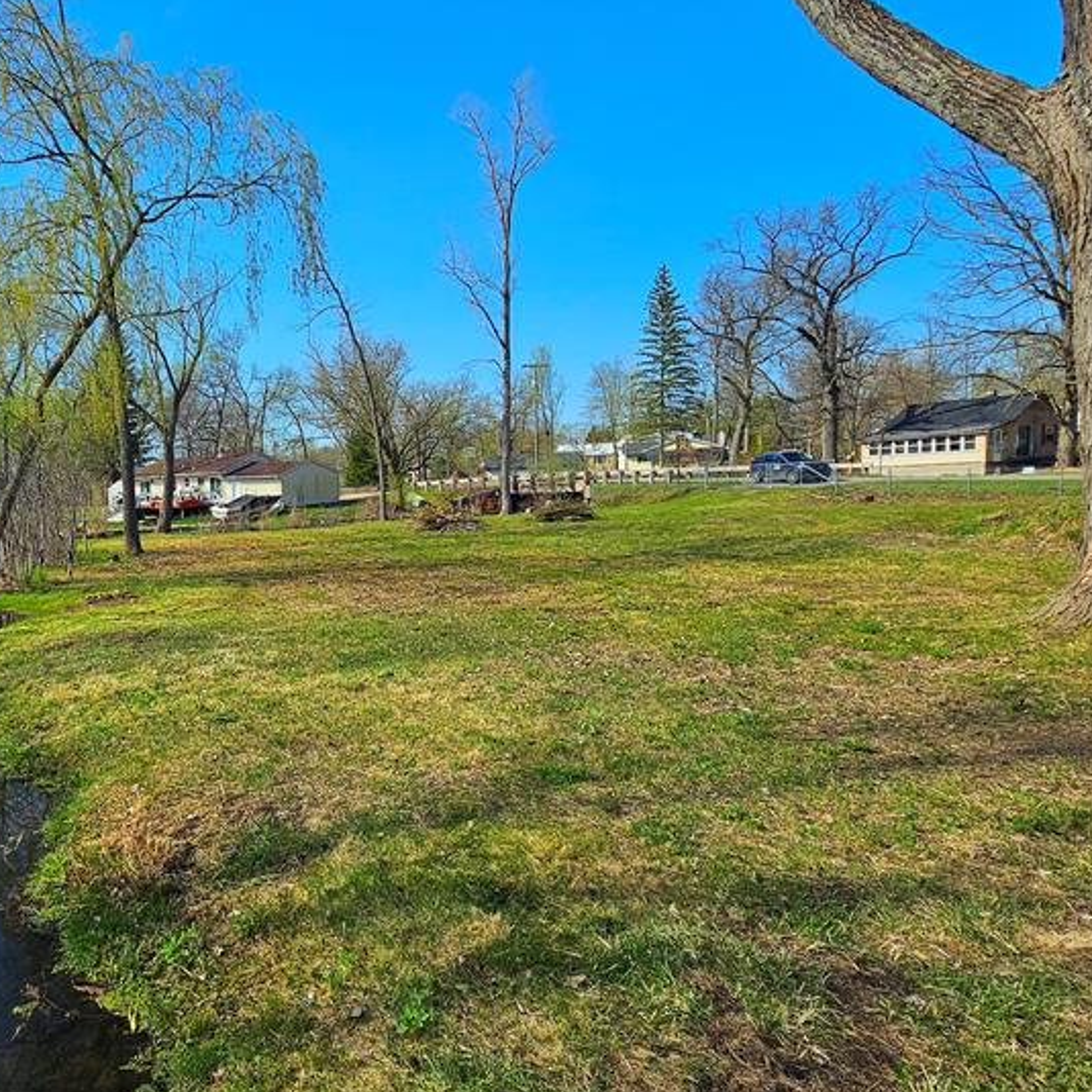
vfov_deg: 69.6
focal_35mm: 22
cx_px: 231
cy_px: 551
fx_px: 785
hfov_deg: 64.0
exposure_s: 1/2000
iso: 50
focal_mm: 2.2
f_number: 2.2
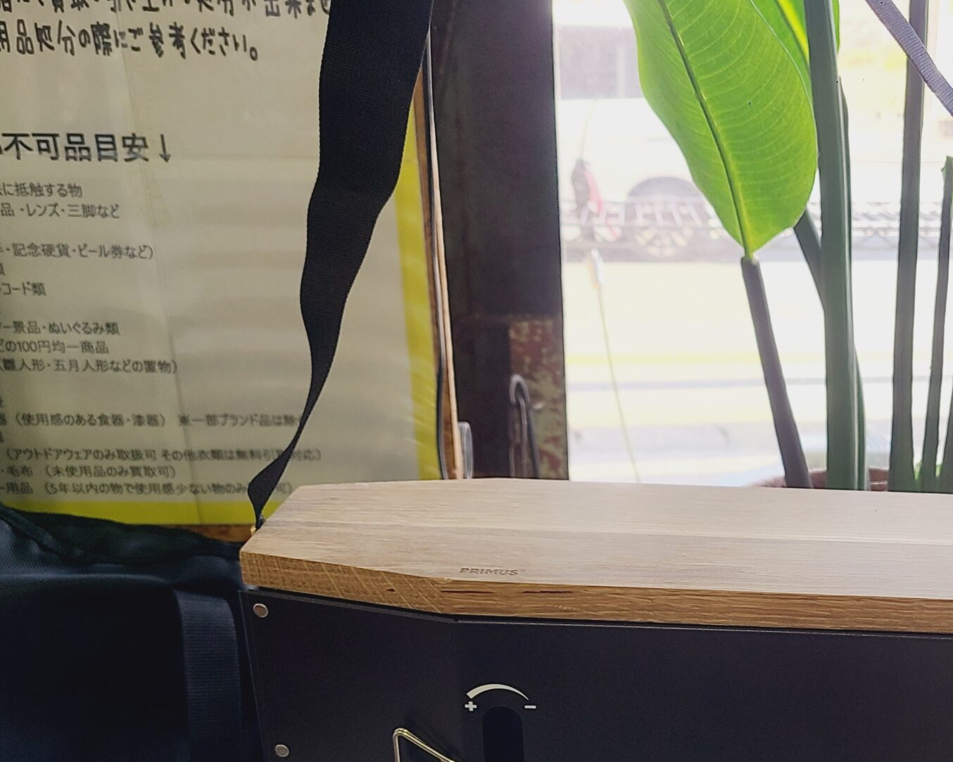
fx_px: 1354
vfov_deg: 30.3
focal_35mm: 48
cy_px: 660
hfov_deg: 37.8
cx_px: 721
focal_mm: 5.4
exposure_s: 1/100
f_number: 1.8
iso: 50
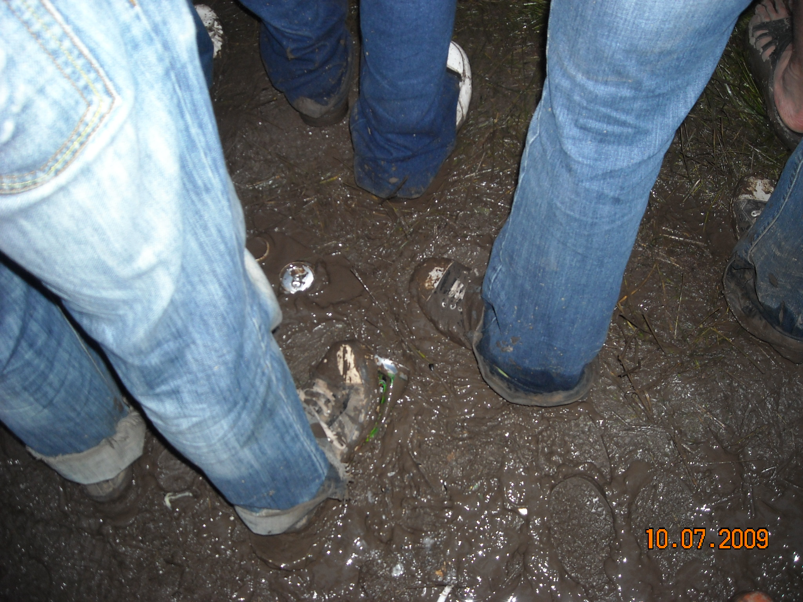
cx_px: 402
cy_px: 301
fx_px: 812
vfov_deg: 40.7
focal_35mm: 35
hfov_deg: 52.6
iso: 100
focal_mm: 5.7
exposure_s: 1/60
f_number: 2.8
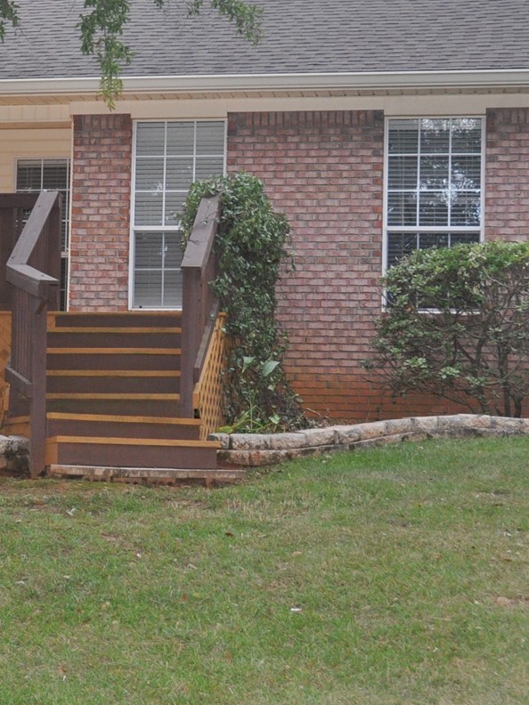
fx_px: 1936
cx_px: 43
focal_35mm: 95
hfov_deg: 15.4
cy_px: 348
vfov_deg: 20.7
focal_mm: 24
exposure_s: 1/125
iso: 640
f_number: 3.8
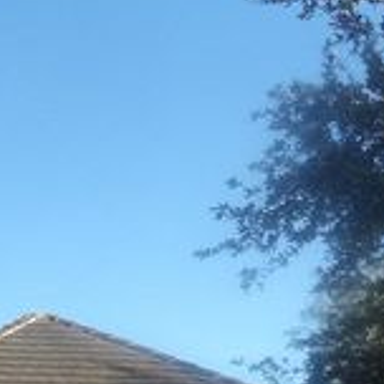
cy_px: 453
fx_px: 879
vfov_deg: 22.8
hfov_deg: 21.5
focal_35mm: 70
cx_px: -159
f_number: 3.2
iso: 100
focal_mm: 4.3
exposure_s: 1/405
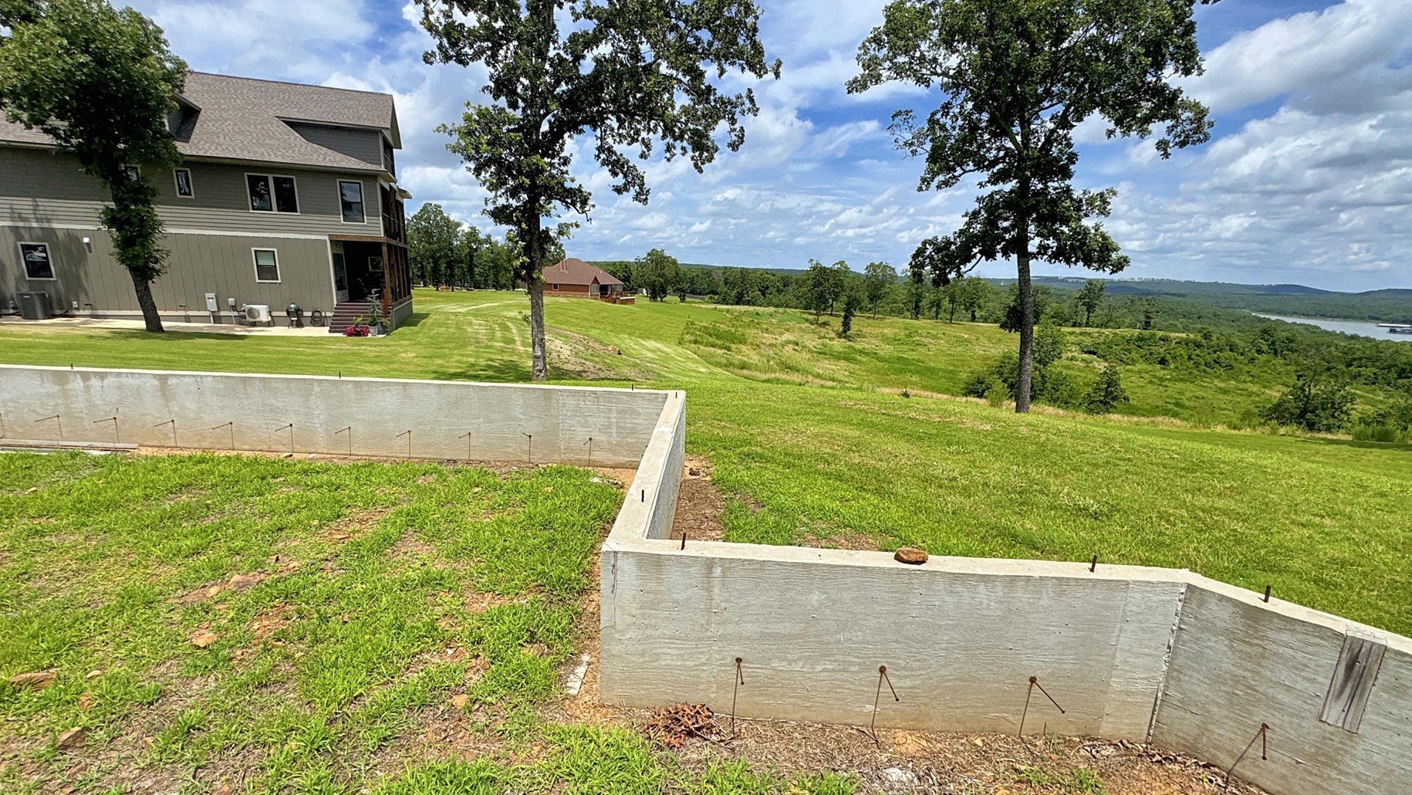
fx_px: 599
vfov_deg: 67.1
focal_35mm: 16
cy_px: 418
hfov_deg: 99.3
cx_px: 692
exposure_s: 1/2674
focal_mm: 2.2
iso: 50
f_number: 2.2
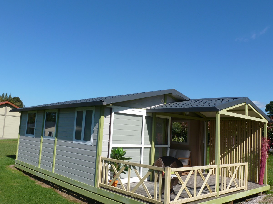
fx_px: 237
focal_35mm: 30
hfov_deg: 60.0
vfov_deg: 46.8
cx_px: 136
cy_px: 102
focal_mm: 5.4
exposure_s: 1/500
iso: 100
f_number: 5
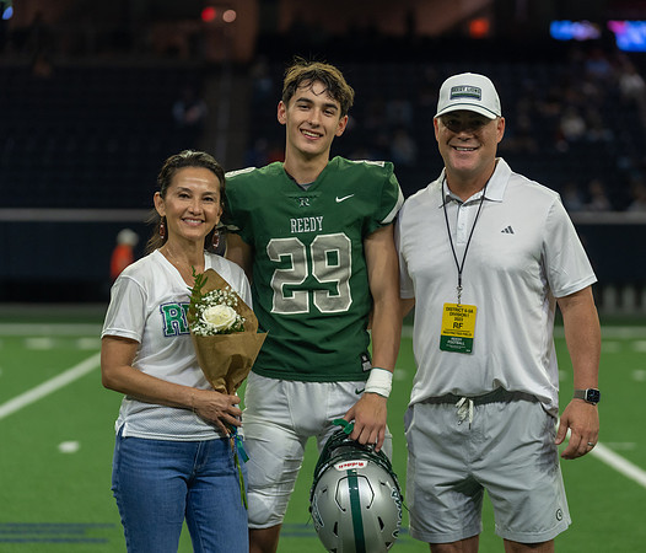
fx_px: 2839
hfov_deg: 13.0
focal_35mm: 145
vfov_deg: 11.1
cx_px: 353
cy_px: 265
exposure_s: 1/320
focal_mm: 116
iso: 1000
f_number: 2.8
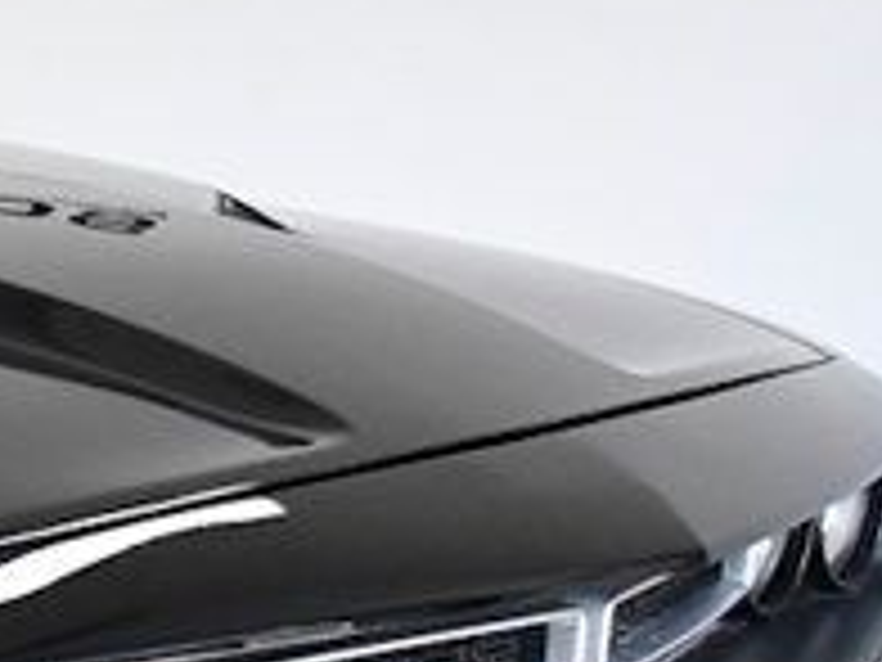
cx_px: -1125
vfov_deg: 8.7
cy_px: 394
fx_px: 4357
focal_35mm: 171
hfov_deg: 10.3
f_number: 4.5
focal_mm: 23
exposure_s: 1/1600
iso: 2500
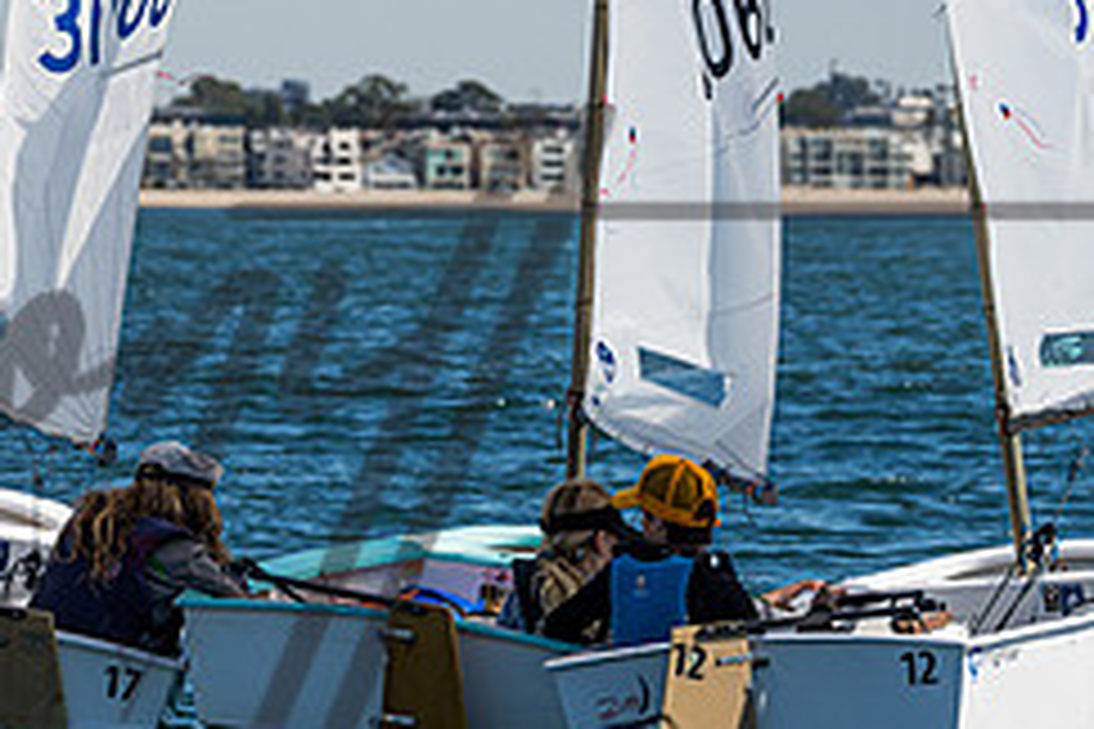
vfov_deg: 3.1
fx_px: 13431
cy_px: 318
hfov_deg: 4.7
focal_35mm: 442
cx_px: -12
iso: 320
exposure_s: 1/2000
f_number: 7.6
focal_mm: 180
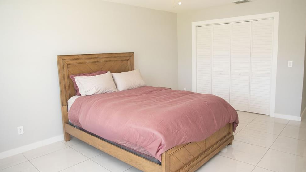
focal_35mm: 26
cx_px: 156
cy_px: 81
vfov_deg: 44.4
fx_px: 211
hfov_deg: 71.9
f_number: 5
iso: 800
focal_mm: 24
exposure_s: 1/100
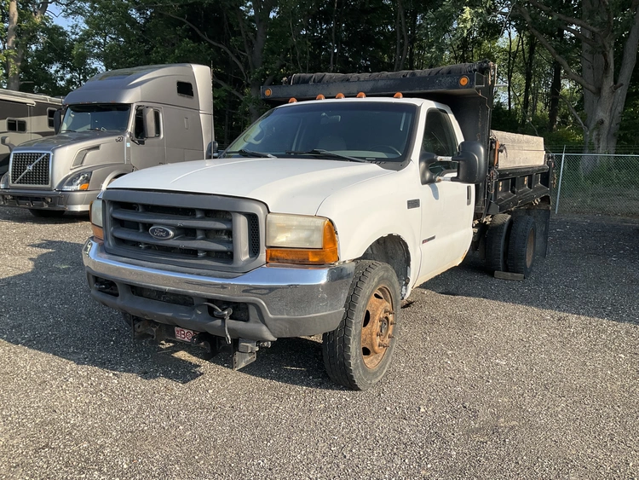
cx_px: 320
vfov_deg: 48.3
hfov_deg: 61.6
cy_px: 240
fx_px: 536
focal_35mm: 29
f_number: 1.8
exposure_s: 1/944
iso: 25
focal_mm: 3
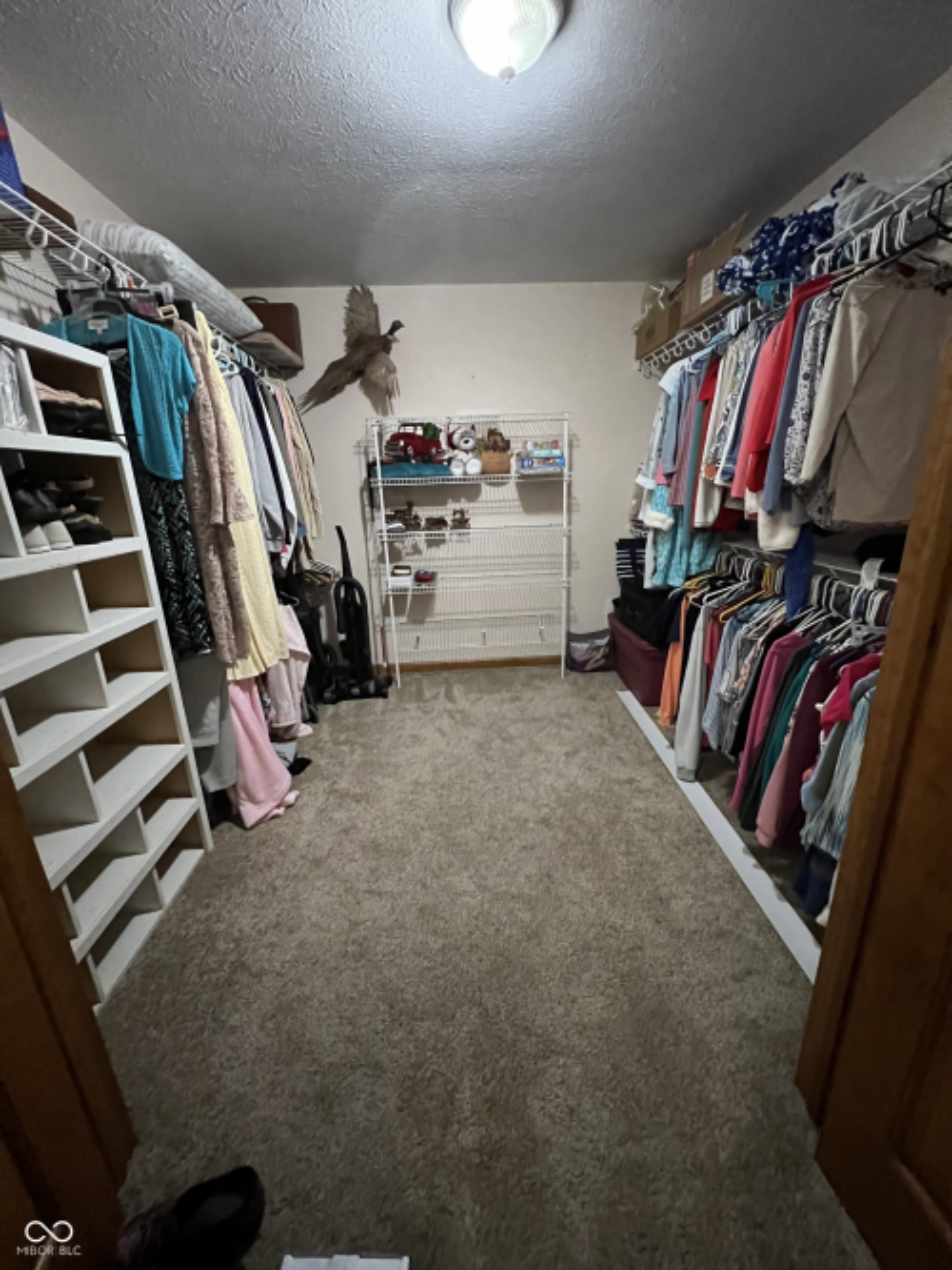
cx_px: 476
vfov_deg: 106.2
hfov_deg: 89.9
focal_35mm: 13
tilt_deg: -16.8
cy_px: 635
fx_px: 477
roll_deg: +2.1
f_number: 1.8
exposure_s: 1/37
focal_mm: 1.57
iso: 1250
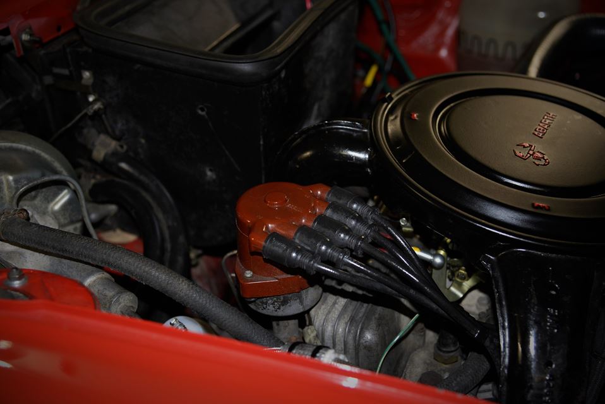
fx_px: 773
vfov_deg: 29.3
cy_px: 202
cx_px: 302
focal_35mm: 46
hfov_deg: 42.7
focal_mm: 46
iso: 800
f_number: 4
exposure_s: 1/60
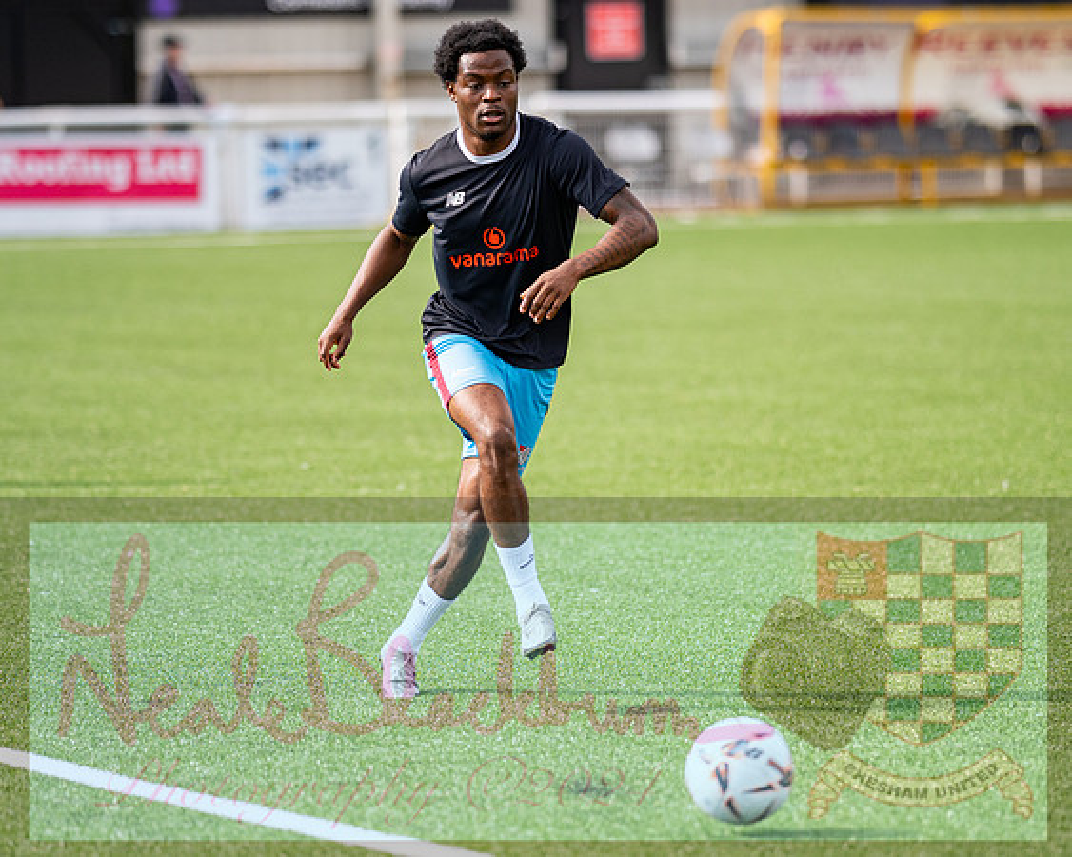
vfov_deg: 6.2
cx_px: 591
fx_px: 7946
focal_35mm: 251
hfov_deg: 7.7
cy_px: 450
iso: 200
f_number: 1.8
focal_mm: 135
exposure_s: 1/4000
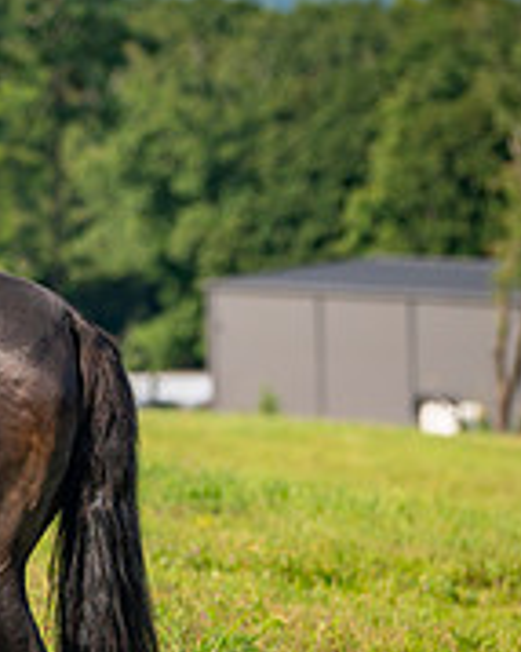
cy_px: 244
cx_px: -302
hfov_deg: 3.9
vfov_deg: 4.9
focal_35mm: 395
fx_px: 7620
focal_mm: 125
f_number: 3.5
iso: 200
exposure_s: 1/3200
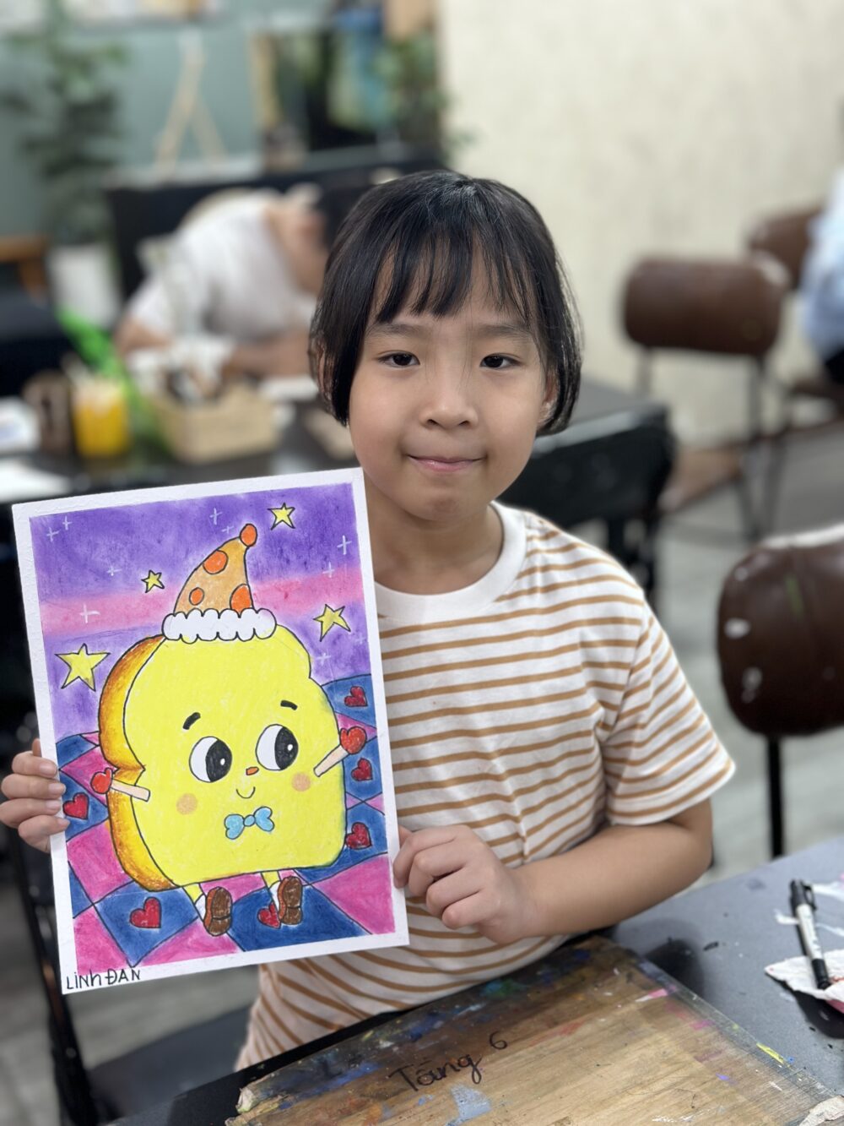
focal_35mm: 48
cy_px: 563
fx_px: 1560
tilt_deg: -19.8
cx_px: 422
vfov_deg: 39.7
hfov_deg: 30.3
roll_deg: +3.6
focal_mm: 6.86
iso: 100
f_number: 1.78
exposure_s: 1/50
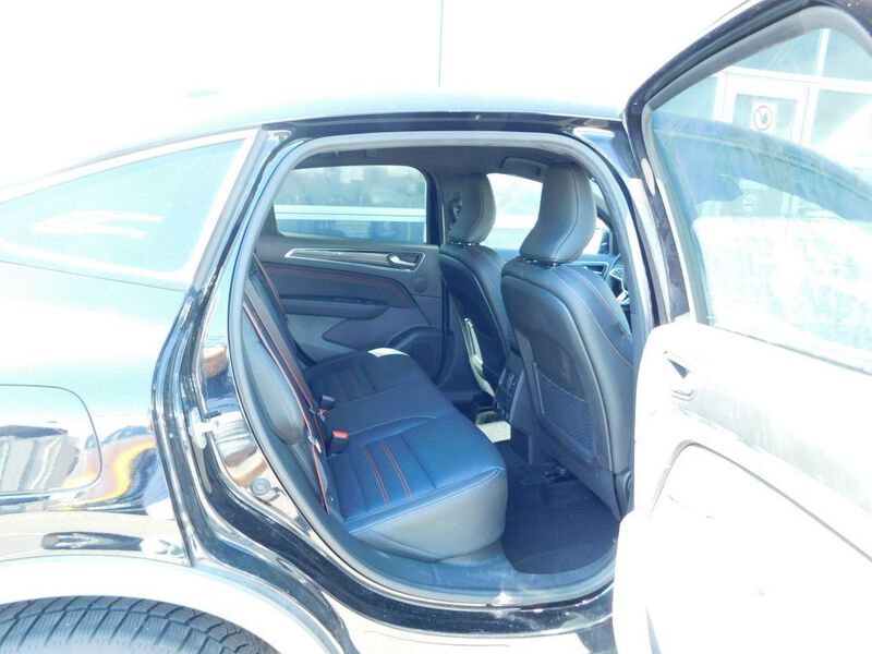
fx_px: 579
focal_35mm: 23
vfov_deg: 58.9
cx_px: 436
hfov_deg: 73.9
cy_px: 327
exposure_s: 1/30
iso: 200
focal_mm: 4
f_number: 3
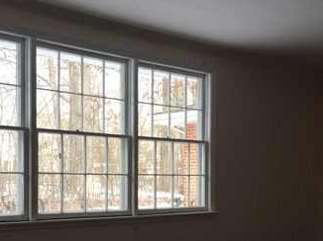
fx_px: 531
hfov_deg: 33.7
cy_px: 192
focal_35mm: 57
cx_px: 124
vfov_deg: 25.2
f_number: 2.2
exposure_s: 1/120
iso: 32
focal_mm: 4.15
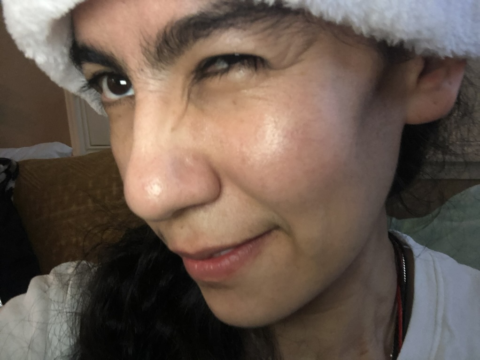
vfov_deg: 44.2
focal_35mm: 32
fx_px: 444
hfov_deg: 56.8
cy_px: 180
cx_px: 240
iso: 250
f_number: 2.2
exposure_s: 1/30
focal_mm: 2.87
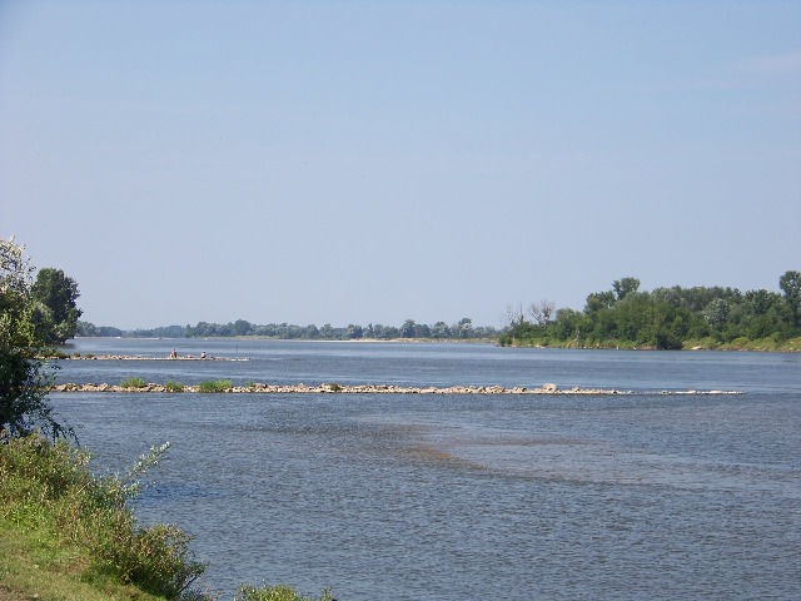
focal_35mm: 96
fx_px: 2221
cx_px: 400
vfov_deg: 15.4
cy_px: 300
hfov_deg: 20.4
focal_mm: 16.2
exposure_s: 1/1000
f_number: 3.2
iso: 64
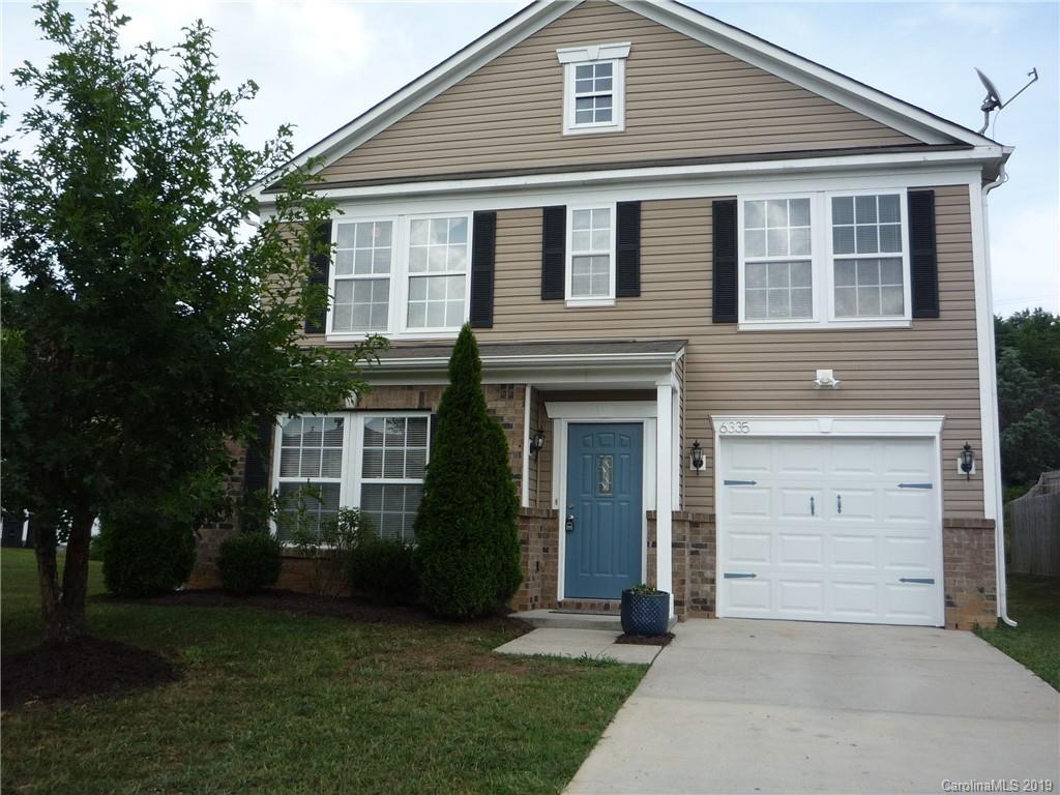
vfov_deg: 42.9
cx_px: 530
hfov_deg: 55.4
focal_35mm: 33
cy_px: 398
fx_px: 1011
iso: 100
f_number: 4
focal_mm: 5.2
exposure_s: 1/400
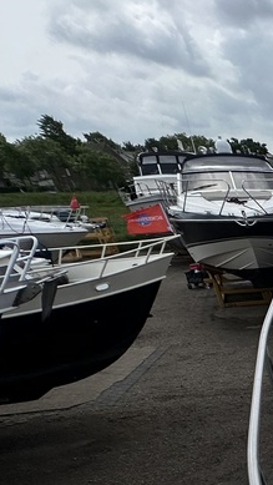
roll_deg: +1.3
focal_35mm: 47
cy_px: 479
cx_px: 674
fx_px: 604
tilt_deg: -27.0
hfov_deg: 14.5
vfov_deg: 39.0
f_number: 2.2
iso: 50
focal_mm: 2.22
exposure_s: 1/4464
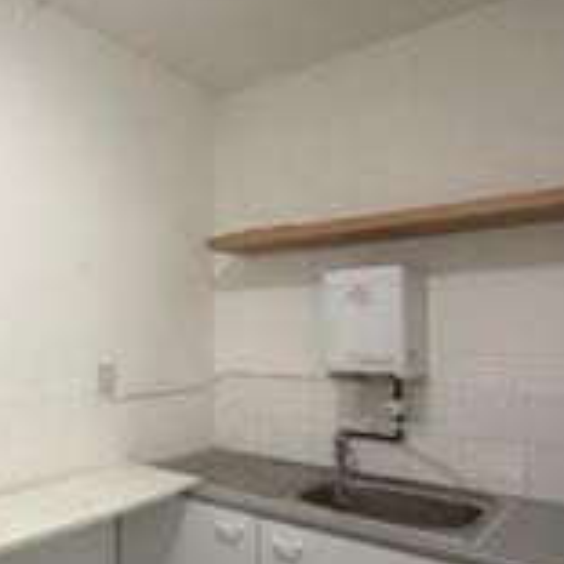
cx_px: 69
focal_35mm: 32
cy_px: 342
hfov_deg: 46.7
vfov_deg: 50.7
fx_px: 590
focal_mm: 2.22
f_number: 2.2
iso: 250
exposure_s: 1/100
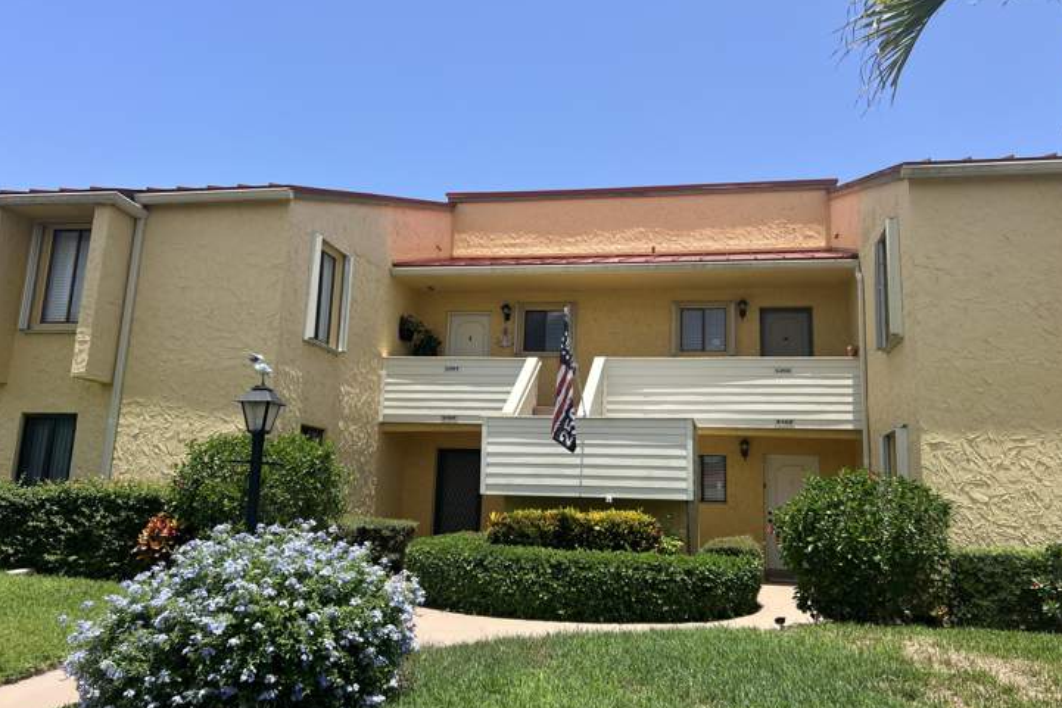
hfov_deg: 61.9
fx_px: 885
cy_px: 341
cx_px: 561
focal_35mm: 30
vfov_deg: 43.6
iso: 50
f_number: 1.5
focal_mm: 5.7
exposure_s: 1/2994
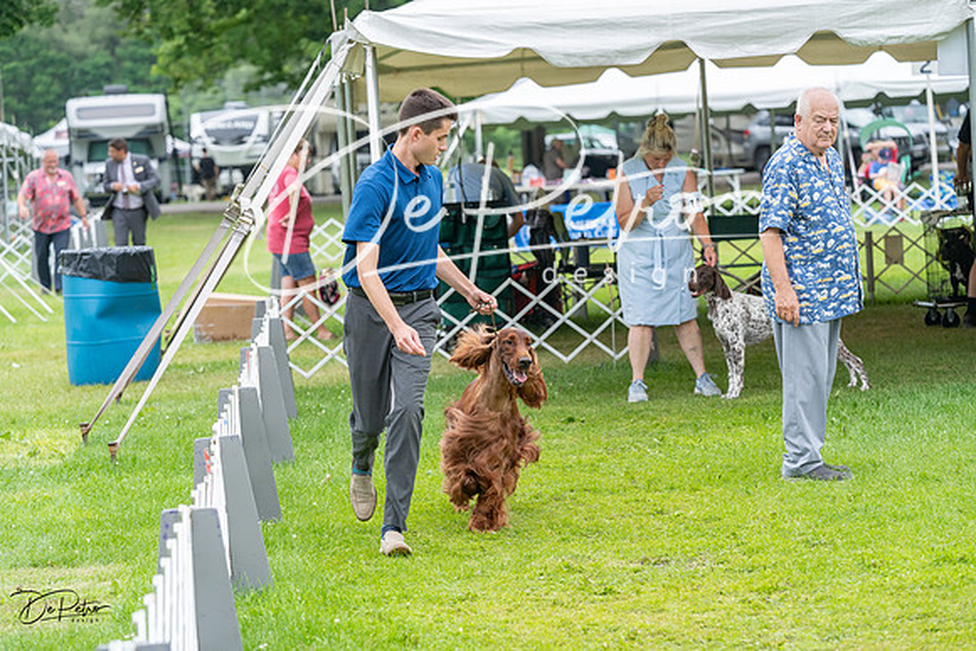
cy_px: 326
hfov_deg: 15.9
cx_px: 488
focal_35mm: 129
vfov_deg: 10.6
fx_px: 3498
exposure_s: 1/800
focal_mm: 129
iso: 400
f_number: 5
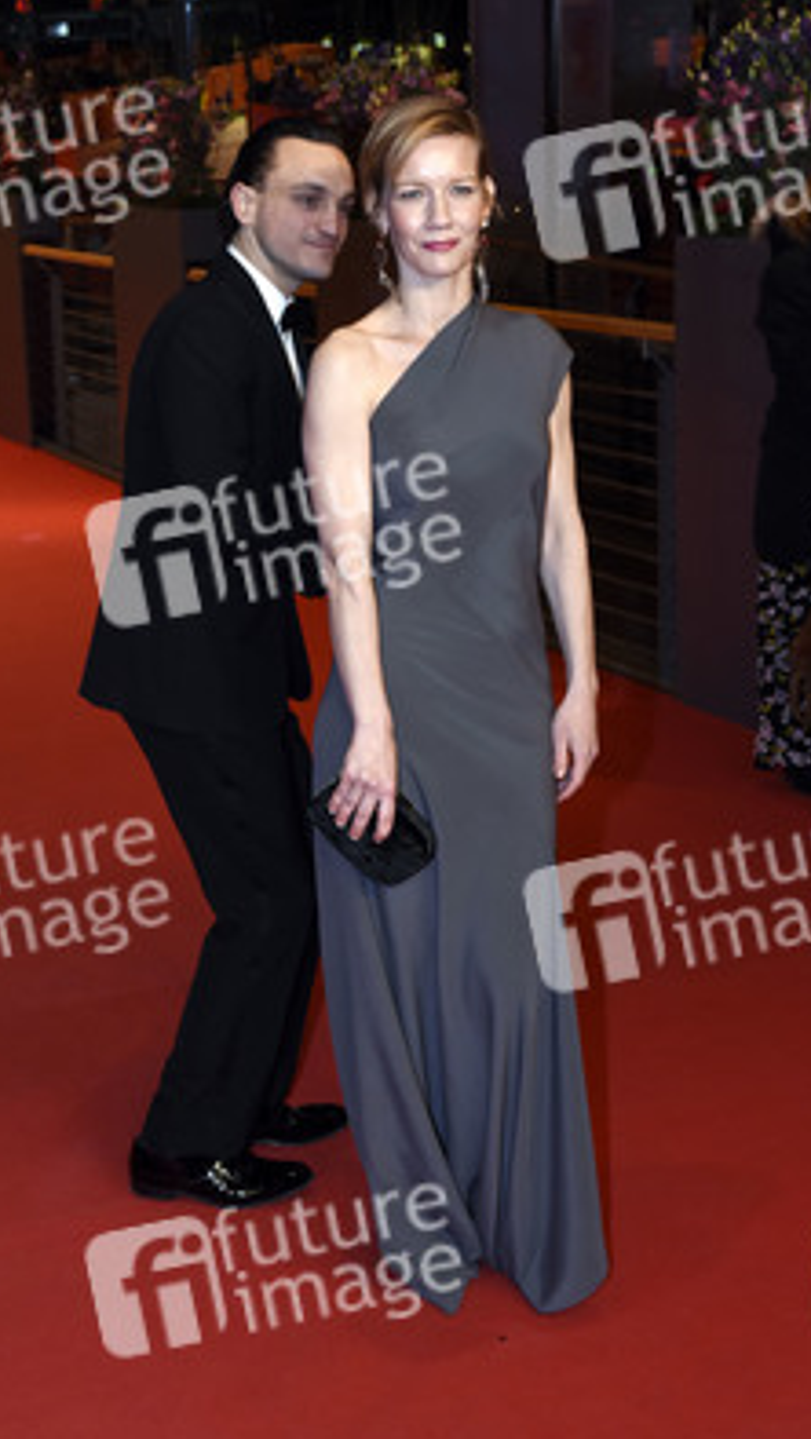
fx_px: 1947
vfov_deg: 40.6
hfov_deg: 23.5
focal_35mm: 51
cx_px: 380
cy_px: 723
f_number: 5.6
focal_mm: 32
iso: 1250
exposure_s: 1/250
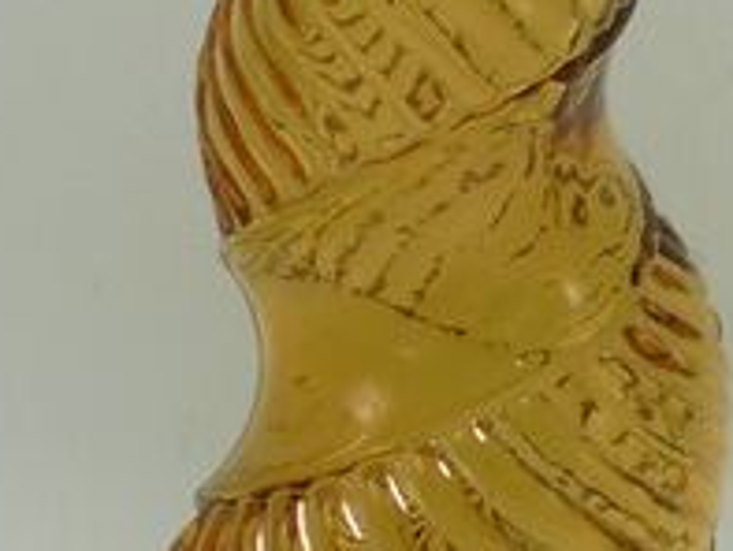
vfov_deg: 9.5
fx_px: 3284
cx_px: 545
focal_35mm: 155
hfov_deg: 12.7
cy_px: -37
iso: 100
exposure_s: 1/80
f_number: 4
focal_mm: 6.1
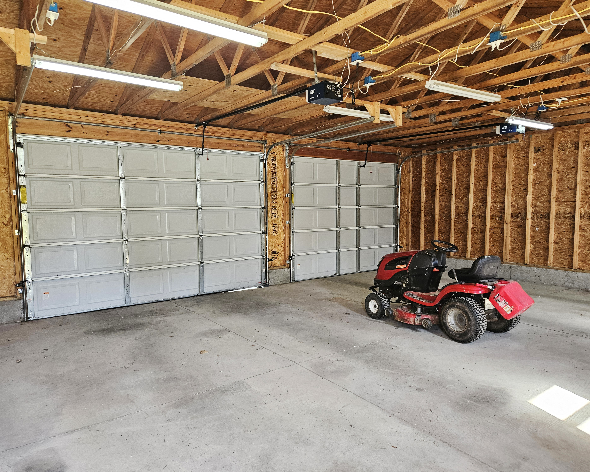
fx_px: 419
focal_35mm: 24
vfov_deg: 58.8
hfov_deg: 70.3
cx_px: 305
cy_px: 236
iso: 250
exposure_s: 1/120
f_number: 1.8
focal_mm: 5.4
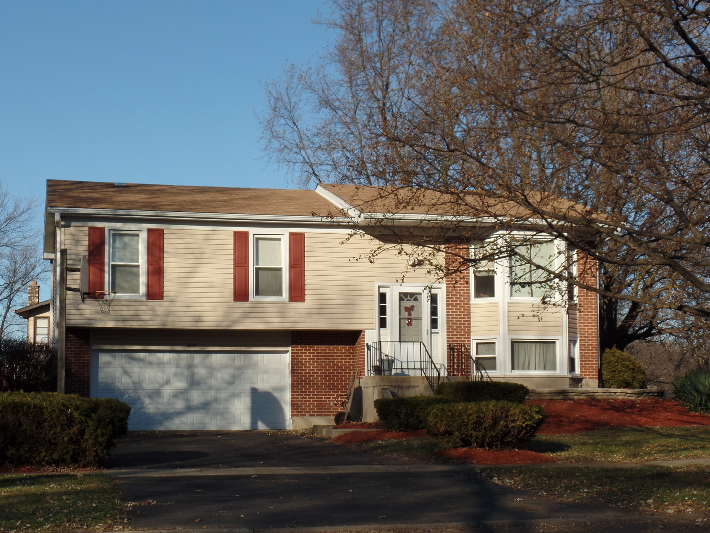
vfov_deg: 28.0
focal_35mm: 52
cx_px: 355
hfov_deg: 36.8
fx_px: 1067
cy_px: 266
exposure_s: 1/1000
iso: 80
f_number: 3.4
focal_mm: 9.2
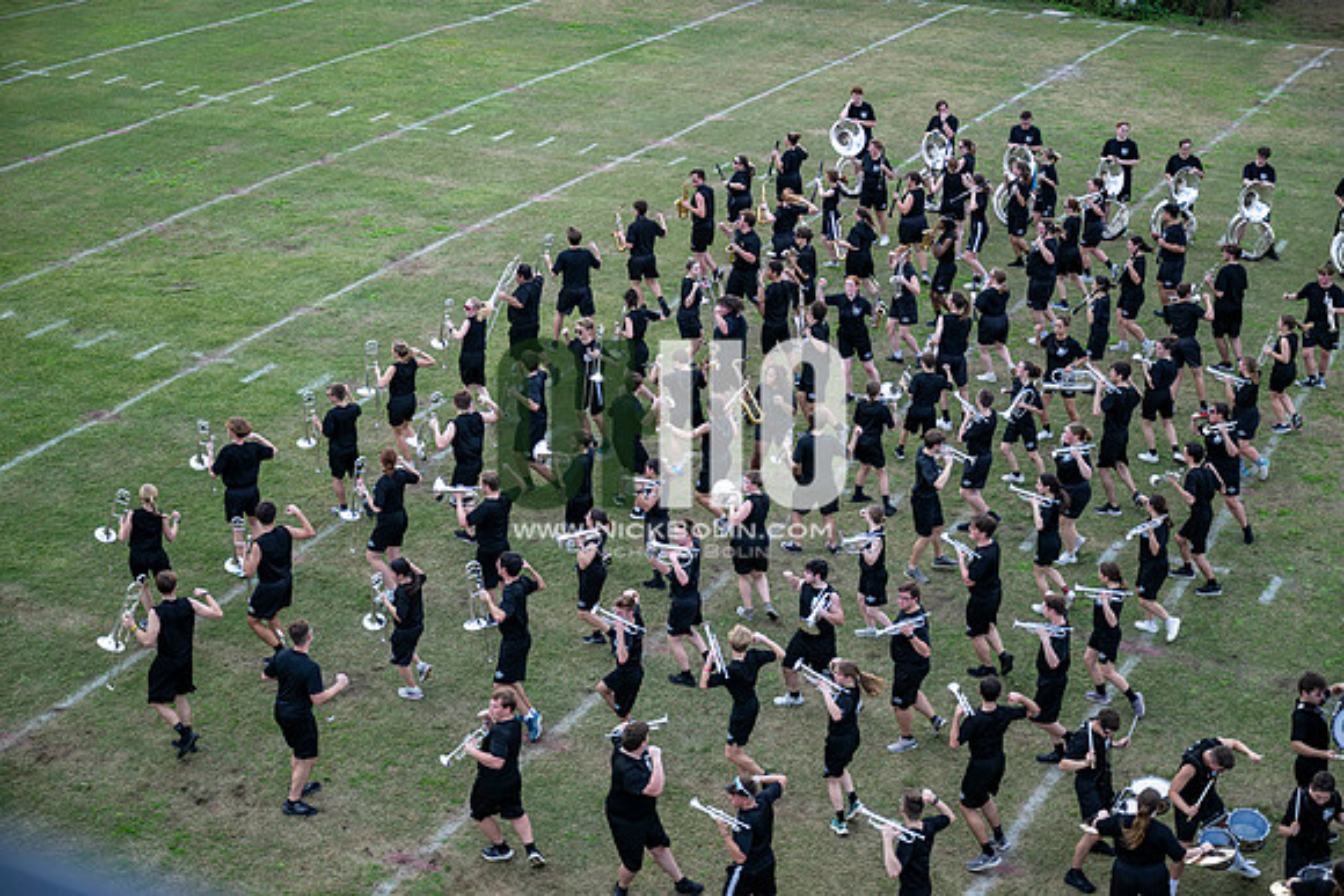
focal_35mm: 58
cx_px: 672
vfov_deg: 23.4
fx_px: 2166
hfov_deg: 34.5
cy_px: 448
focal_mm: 58
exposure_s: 1/1250
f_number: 2.8
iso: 250
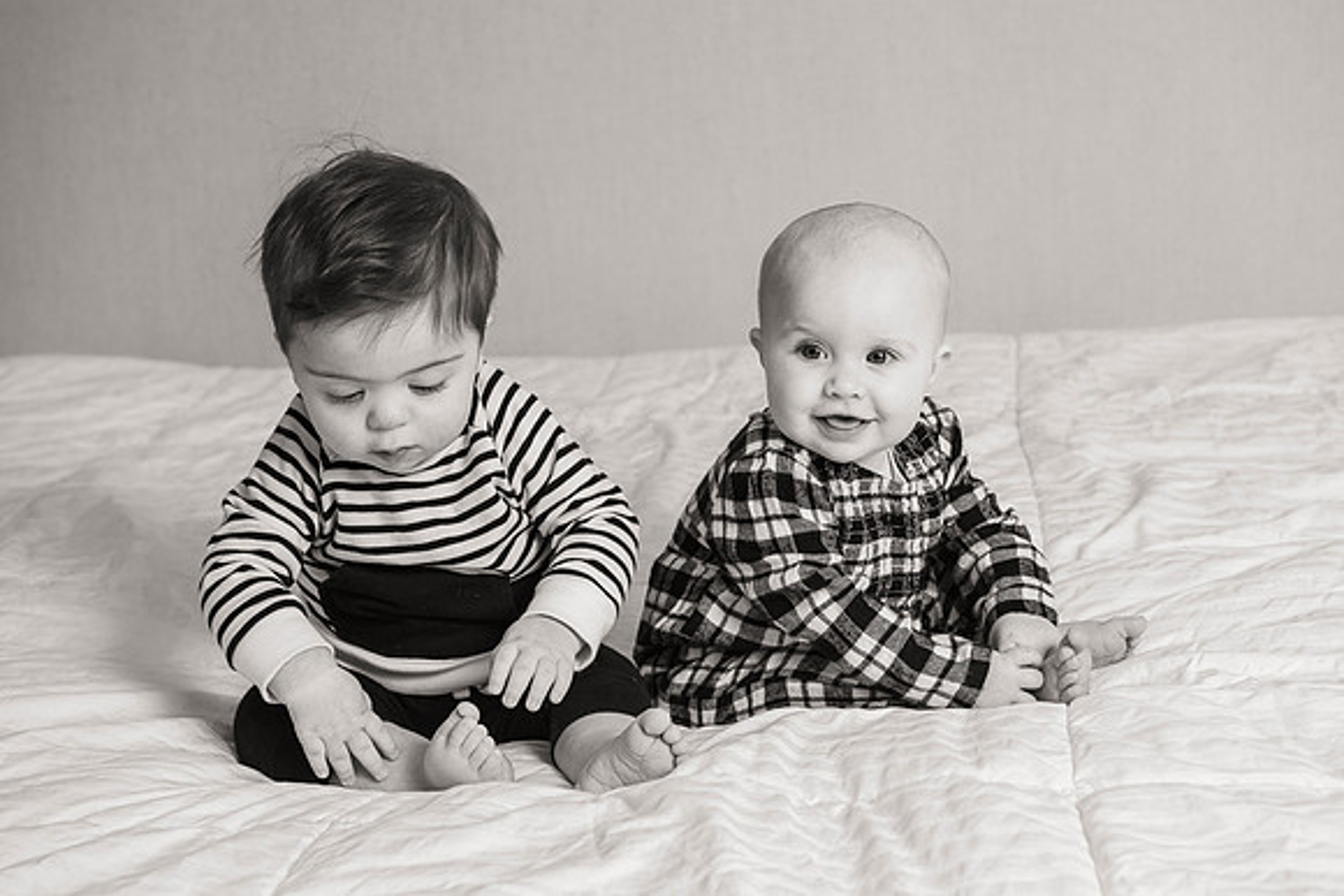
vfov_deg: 20.9
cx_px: 707
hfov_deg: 30.8
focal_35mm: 65
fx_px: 2435
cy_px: 425
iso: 400
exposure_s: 1/200
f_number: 5.6
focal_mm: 62
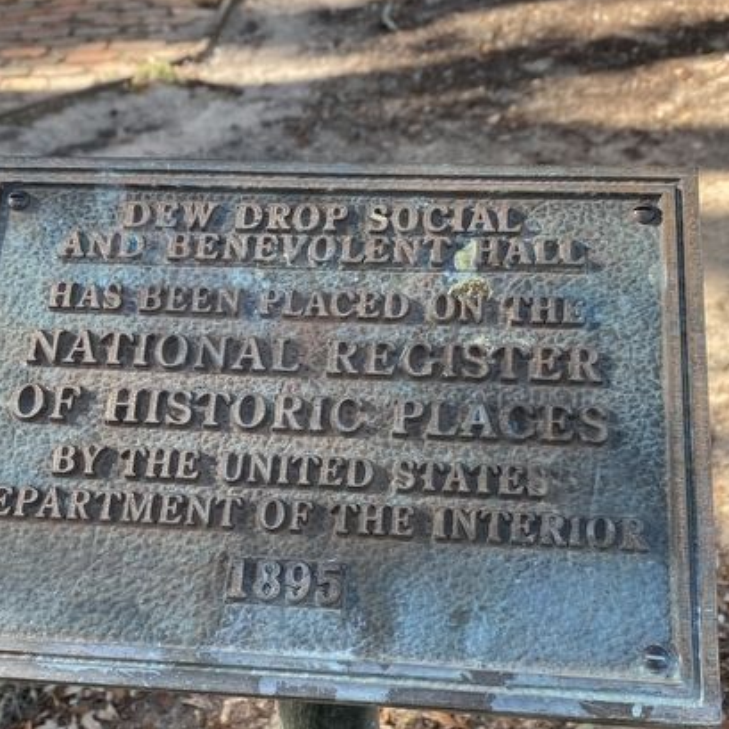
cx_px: 337
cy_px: 471
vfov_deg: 37.2
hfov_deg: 37.5
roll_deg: +6.5
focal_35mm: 45
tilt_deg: -38.9
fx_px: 1072
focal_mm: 4.25
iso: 40
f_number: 1.8
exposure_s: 1/122
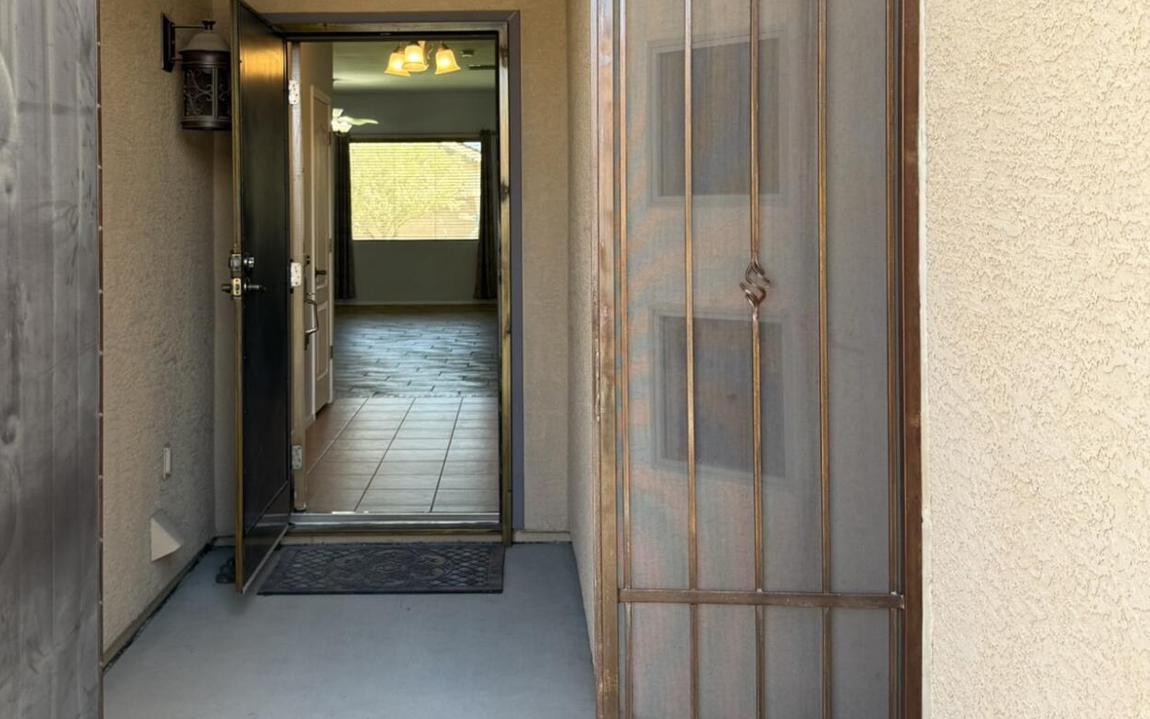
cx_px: 478
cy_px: 219
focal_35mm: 41
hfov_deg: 48.0
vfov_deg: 30.9
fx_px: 1285
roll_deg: +0.5
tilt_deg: -1.7
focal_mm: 6.76
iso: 64
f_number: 1.78
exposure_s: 1/176
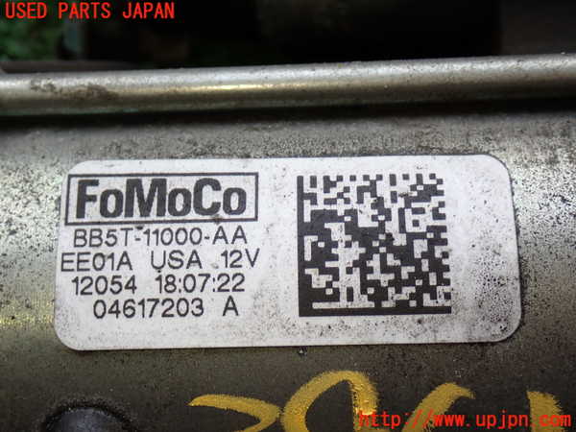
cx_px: 288
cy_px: 216
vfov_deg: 23.7
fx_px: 1032
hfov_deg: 31.2
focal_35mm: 62
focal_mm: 11.09
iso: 125
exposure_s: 1/125
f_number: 3.6
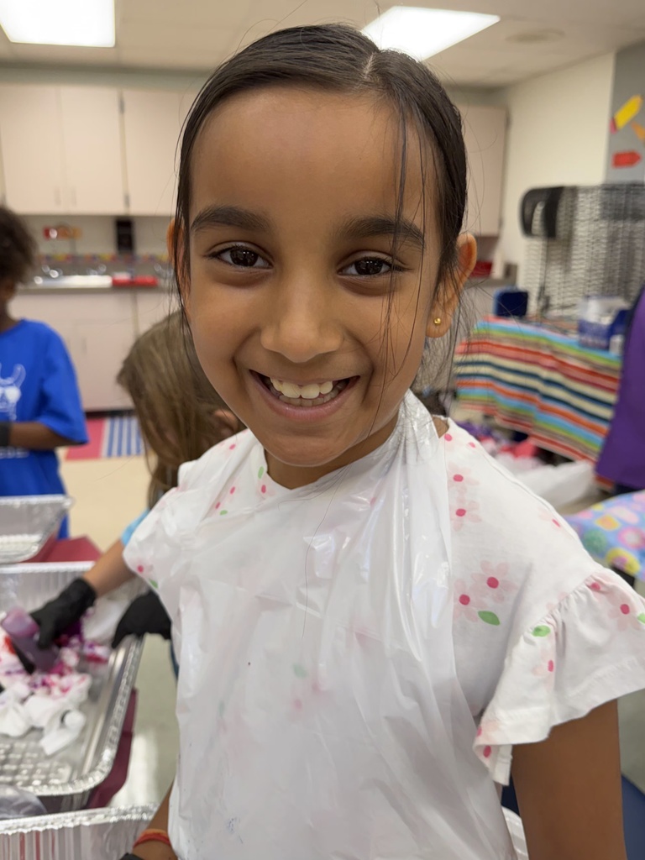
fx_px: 596
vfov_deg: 71.6
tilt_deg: -15.5
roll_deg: +0.6
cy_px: 430
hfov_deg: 56.8
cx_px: 322
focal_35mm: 24
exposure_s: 1/120
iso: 200
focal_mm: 6.76
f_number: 1.78
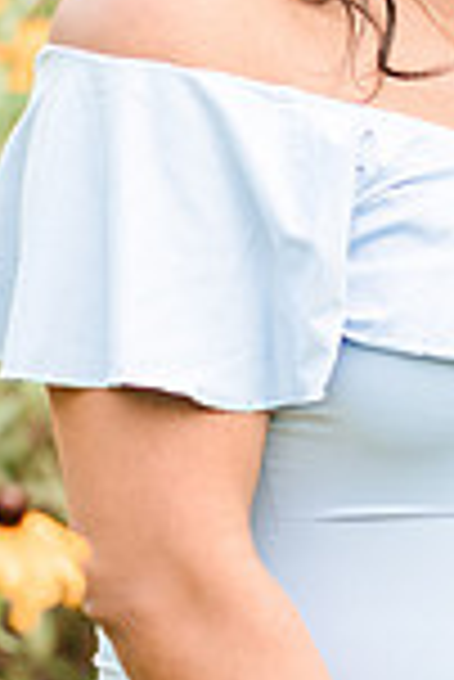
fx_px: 4208
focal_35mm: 223
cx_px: 414
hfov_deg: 6.2
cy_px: 293
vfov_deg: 9.2
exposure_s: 1/500
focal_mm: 50
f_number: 2.2
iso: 160
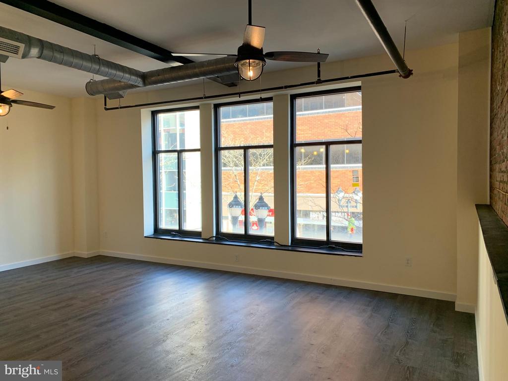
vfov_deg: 53.1
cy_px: 190
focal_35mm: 26
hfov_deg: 67.3
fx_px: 382
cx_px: 254
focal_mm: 4.25
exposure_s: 1/120
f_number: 1.8
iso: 80
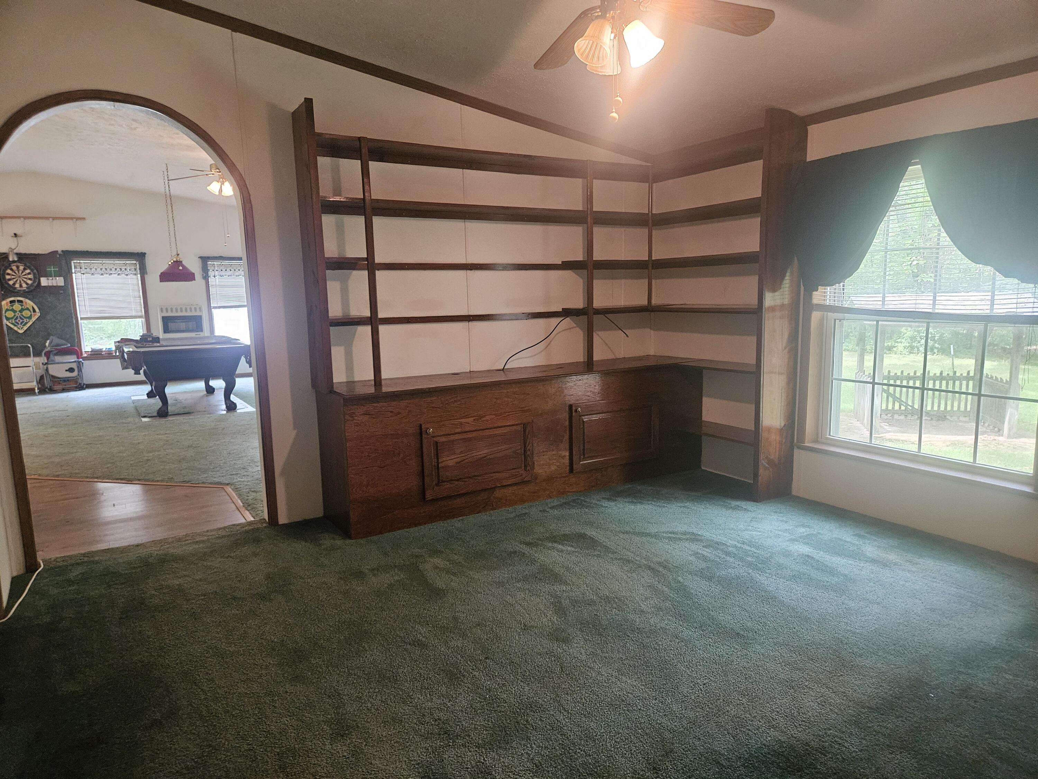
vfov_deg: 58.9
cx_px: 519
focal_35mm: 23
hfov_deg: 73.9
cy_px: 390
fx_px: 690
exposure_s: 1/120
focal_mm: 5.4
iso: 800
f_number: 1.8
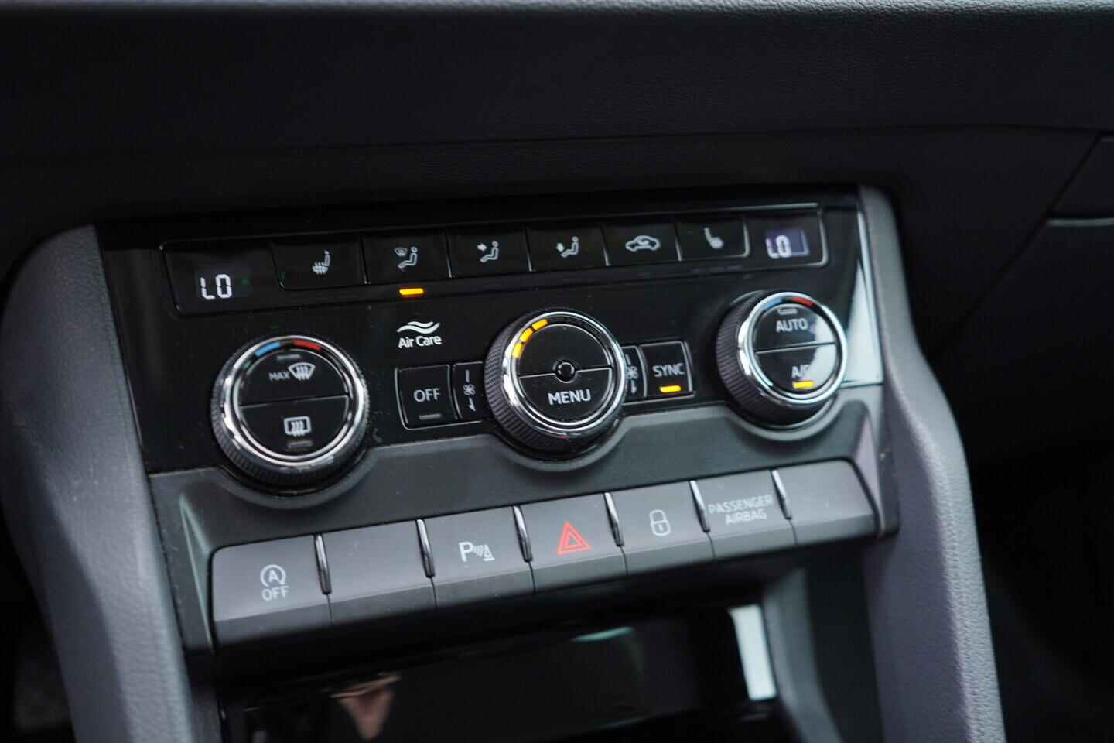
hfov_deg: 53.1
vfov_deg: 36.9
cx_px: 557
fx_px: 1114
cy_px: 372
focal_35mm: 36
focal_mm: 24
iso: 400
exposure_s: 1/40
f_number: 2.8
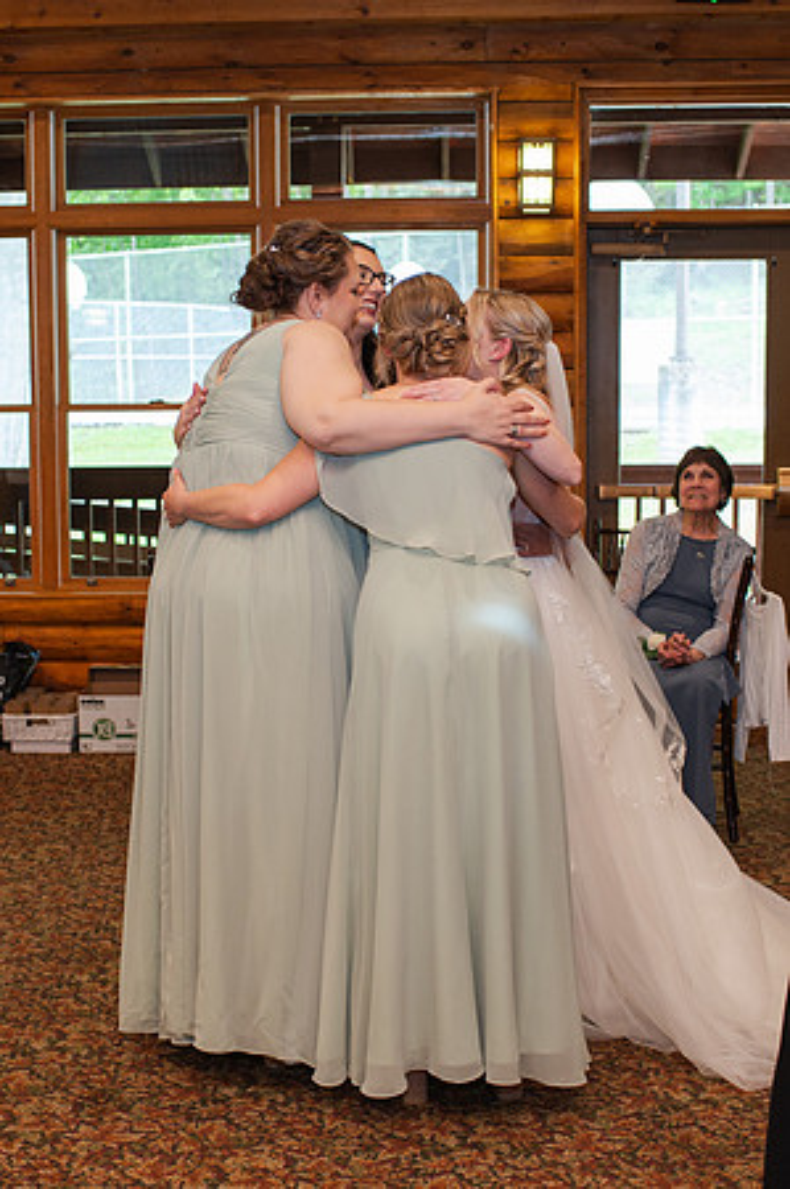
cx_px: 334
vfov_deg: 37.8
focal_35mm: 53
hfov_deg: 25.6
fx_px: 1734
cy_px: 594
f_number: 3.5
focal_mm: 35
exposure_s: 1/200
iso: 800
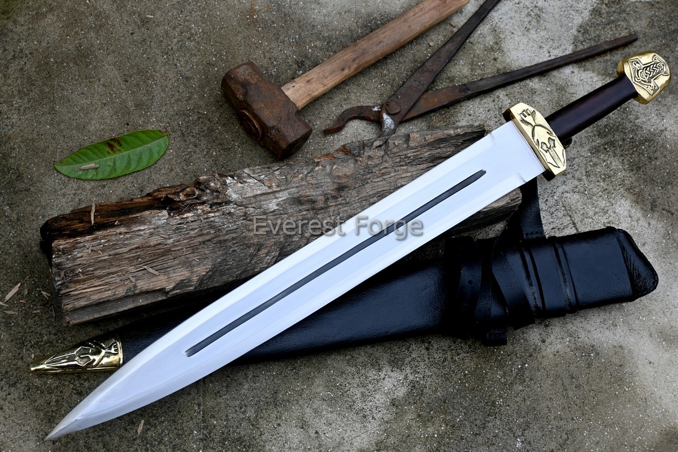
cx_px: 339
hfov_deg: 35.1
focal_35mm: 57
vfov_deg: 23.8
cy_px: 226
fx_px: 1073
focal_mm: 38
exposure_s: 1/250
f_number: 5.6
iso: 100
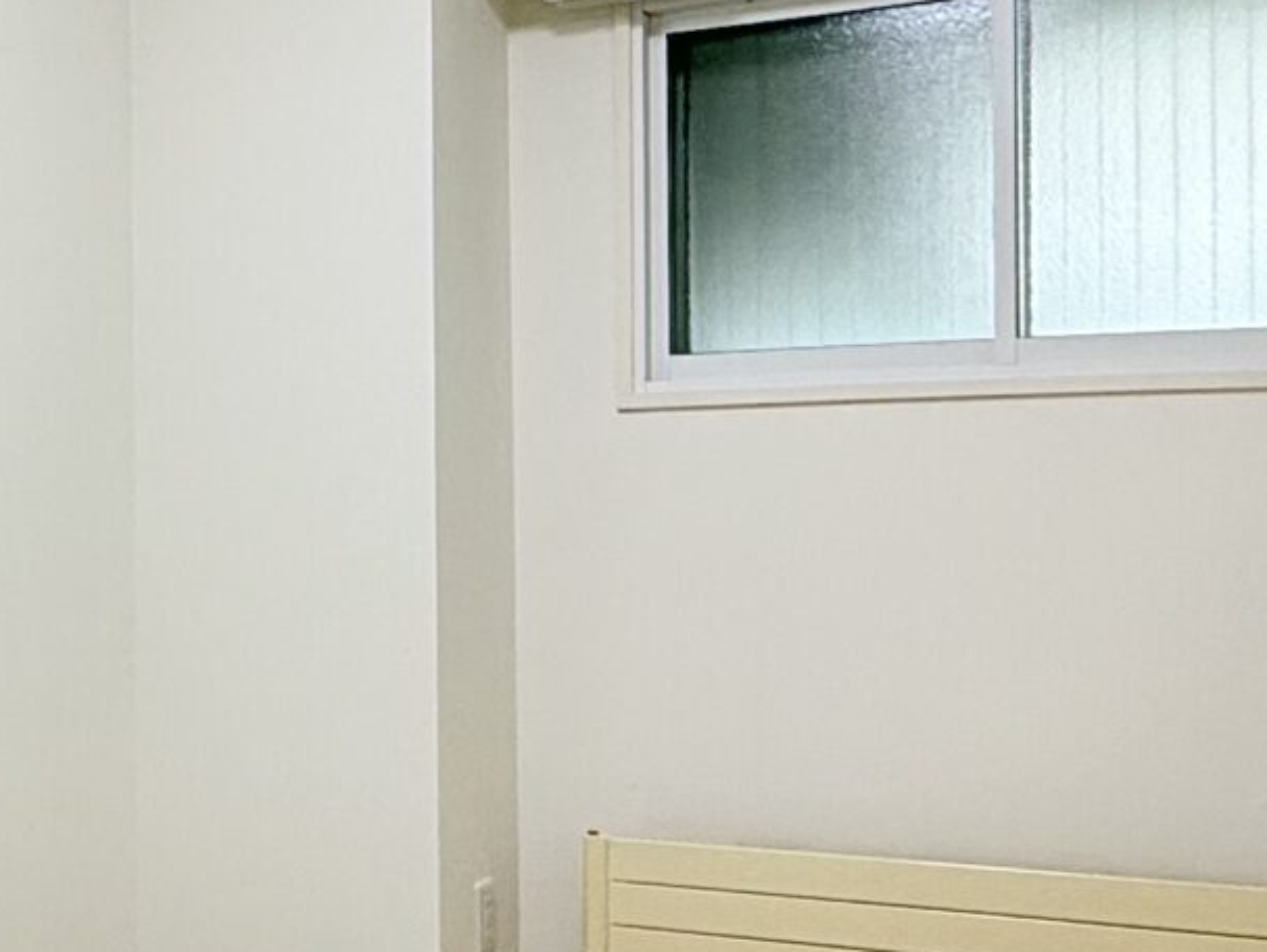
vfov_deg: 24.8
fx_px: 2161
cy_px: 509
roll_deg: +0.1
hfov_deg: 31.4
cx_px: 173
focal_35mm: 59
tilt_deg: -0.1
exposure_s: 1/100
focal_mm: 2.22
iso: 125
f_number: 2.2
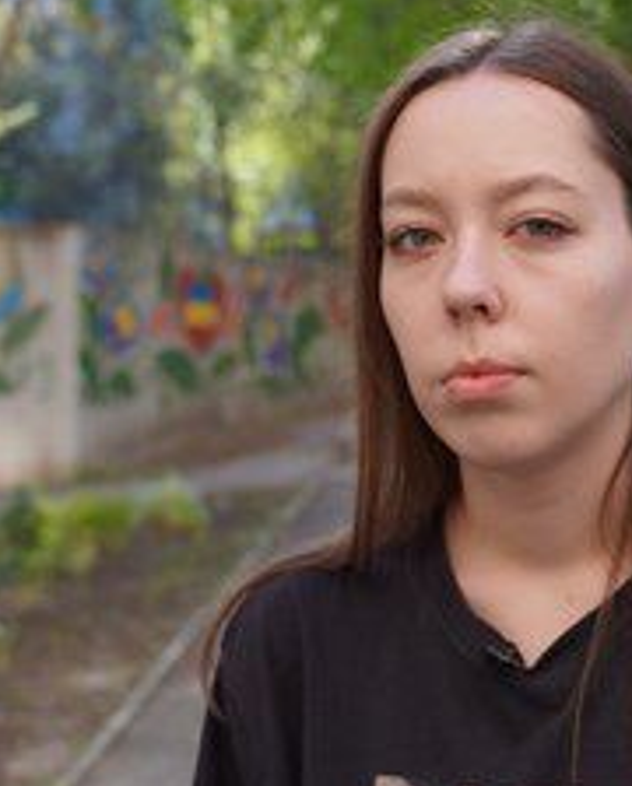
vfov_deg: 21.7
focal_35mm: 88
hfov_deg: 17.5
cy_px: 454
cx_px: 414
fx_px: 2048
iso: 100
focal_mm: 35
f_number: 4
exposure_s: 1/160
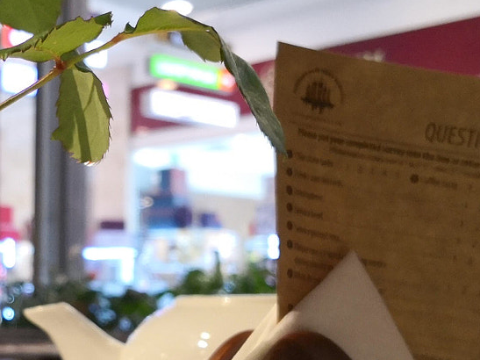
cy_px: 185
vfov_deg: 18.7
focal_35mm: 79
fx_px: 1095
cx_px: -28
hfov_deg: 23.4
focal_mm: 3.95
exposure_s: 1/33.3
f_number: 1.6
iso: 200
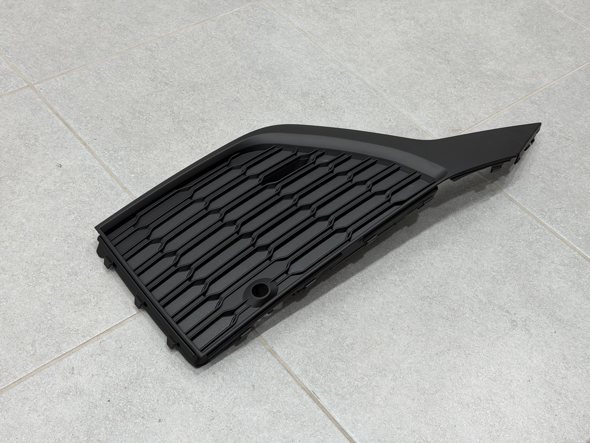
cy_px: 222
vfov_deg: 30.3
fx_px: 818
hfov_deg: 39.7
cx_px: 295
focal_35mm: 48
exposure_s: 1/121
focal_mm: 6.76
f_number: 1.78
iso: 50
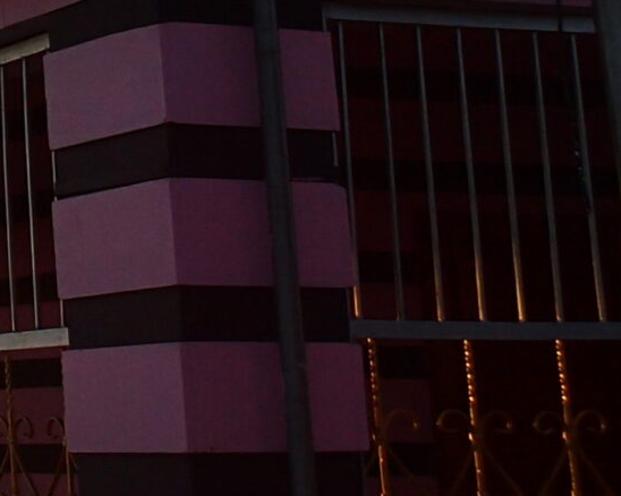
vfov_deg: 13.3
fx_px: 2094
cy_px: -33
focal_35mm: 114
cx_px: -440
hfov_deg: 15.0
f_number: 2.8
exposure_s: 1/800
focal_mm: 4.5
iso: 100
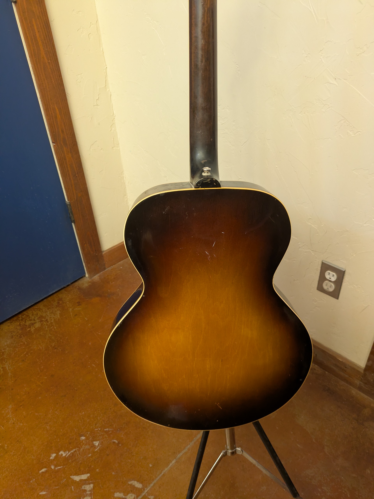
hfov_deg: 54.9
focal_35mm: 25
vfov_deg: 69.4
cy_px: 250
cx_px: 187
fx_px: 360
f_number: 1.89
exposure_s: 1/40
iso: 416
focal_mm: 5.43
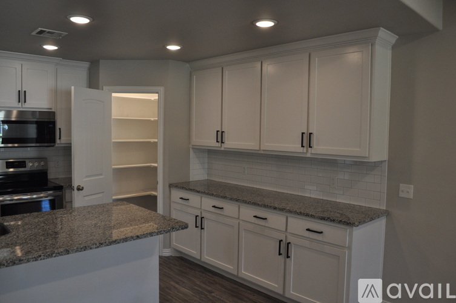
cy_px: 152
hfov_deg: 67.4
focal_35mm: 27
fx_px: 342
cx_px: 228
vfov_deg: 47.8
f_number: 5.6
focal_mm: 18
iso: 720
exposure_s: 1/60
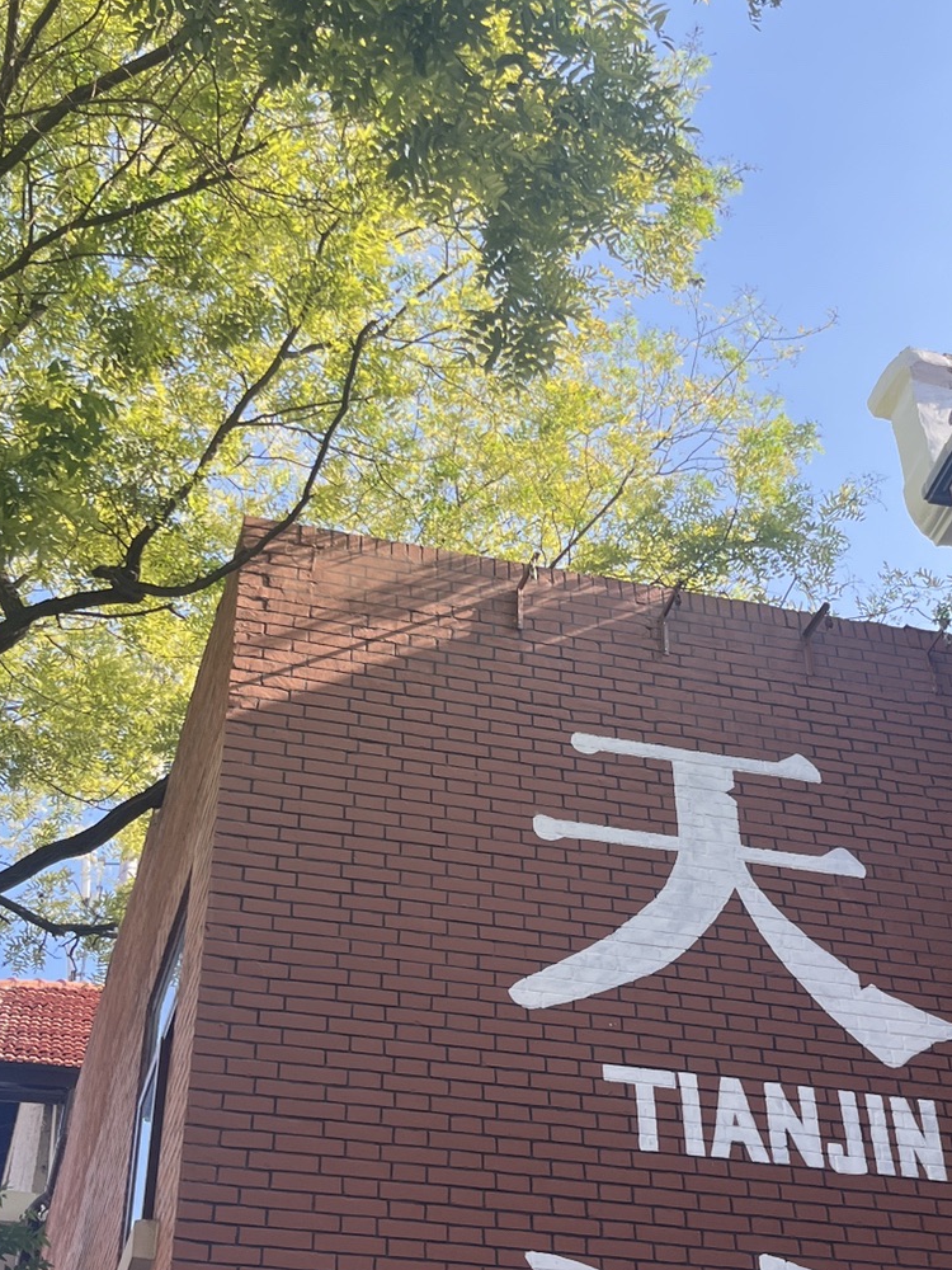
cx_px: 551
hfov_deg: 28.0
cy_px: 648
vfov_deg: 36.8
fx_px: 1907
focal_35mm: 52
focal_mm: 5.1
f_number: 1.6
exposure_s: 1/751
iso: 50
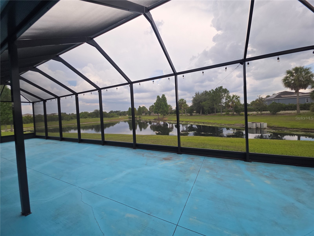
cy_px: 118
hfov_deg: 106.2
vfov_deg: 89.9
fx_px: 118
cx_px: 157
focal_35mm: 13
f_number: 1.9
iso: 40
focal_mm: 2.2
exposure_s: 1/1073
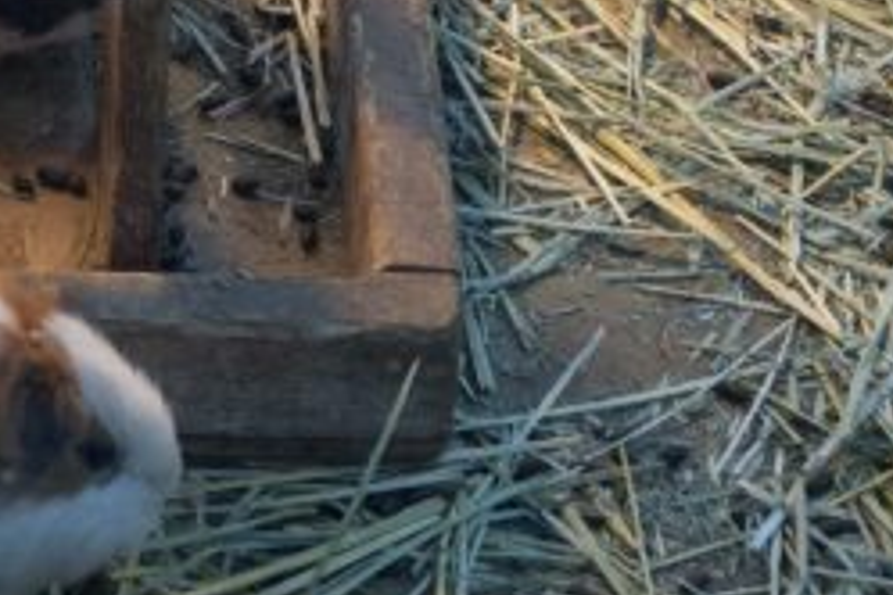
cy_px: -120
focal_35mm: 247
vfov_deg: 5.5
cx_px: -606
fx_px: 6126
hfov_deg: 8.1
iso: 1600
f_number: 5.6
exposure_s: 1/160
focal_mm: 60
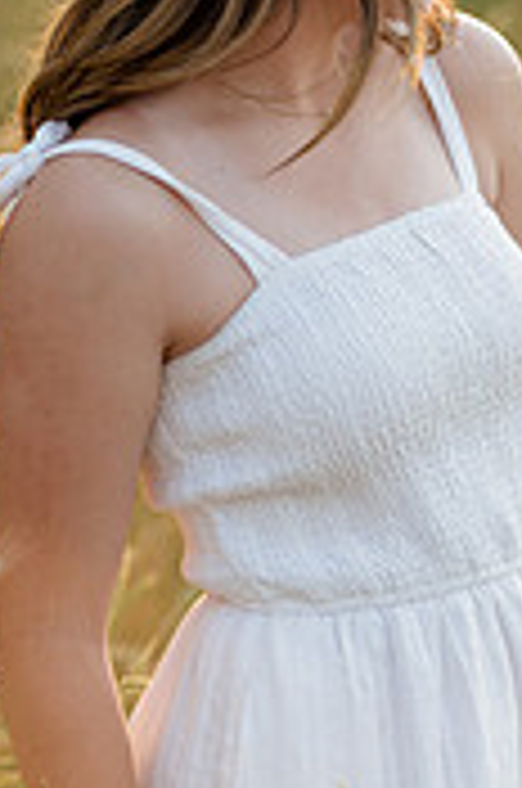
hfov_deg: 6.2
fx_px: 4782
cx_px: 396
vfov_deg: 9.4
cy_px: 342
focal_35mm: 219
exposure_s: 1/640
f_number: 2
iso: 125
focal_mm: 85
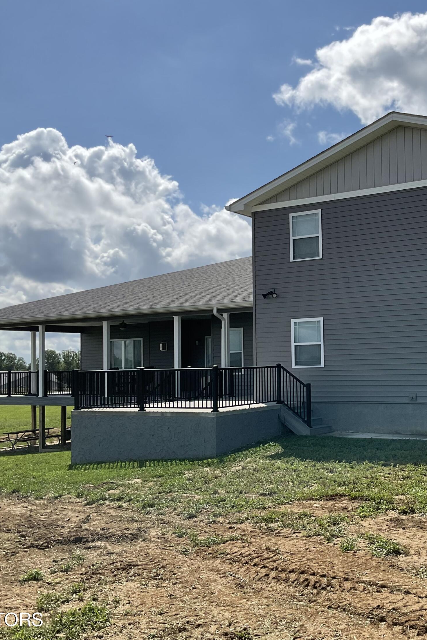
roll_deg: +1.0
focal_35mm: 41
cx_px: 340
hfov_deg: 31.8
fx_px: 730
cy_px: 323
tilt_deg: +3.5
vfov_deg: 47.4
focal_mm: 3
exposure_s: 1/3788
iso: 16
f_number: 1.8
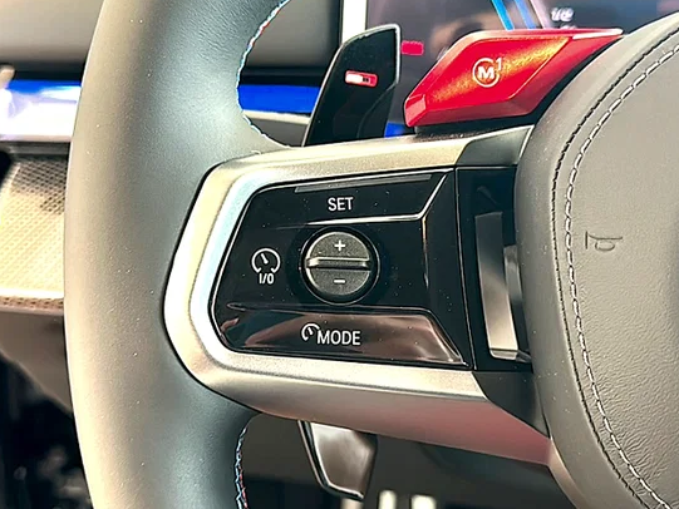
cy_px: 251
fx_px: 863
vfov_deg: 32.9
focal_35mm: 44
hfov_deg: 42.9
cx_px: 363
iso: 250
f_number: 1.78
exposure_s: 1/40
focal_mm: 6.86
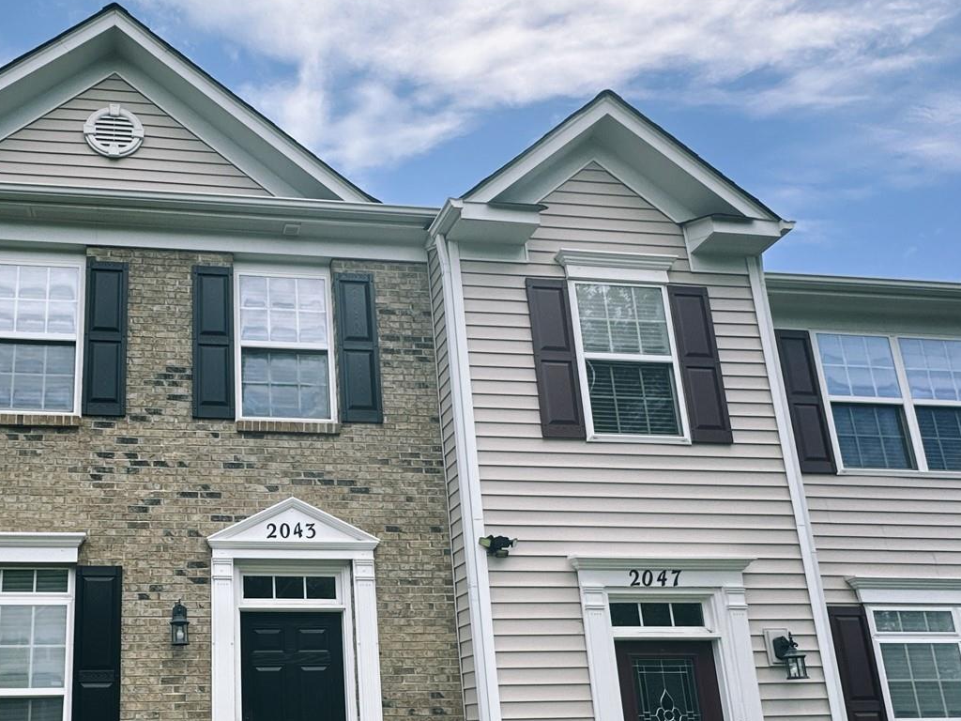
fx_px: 777
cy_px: 559
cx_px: 234
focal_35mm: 28
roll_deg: +0.6
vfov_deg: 47.5
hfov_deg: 59.8
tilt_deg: +13.9
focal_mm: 2.22
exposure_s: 1/707
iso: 40
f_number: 2.2
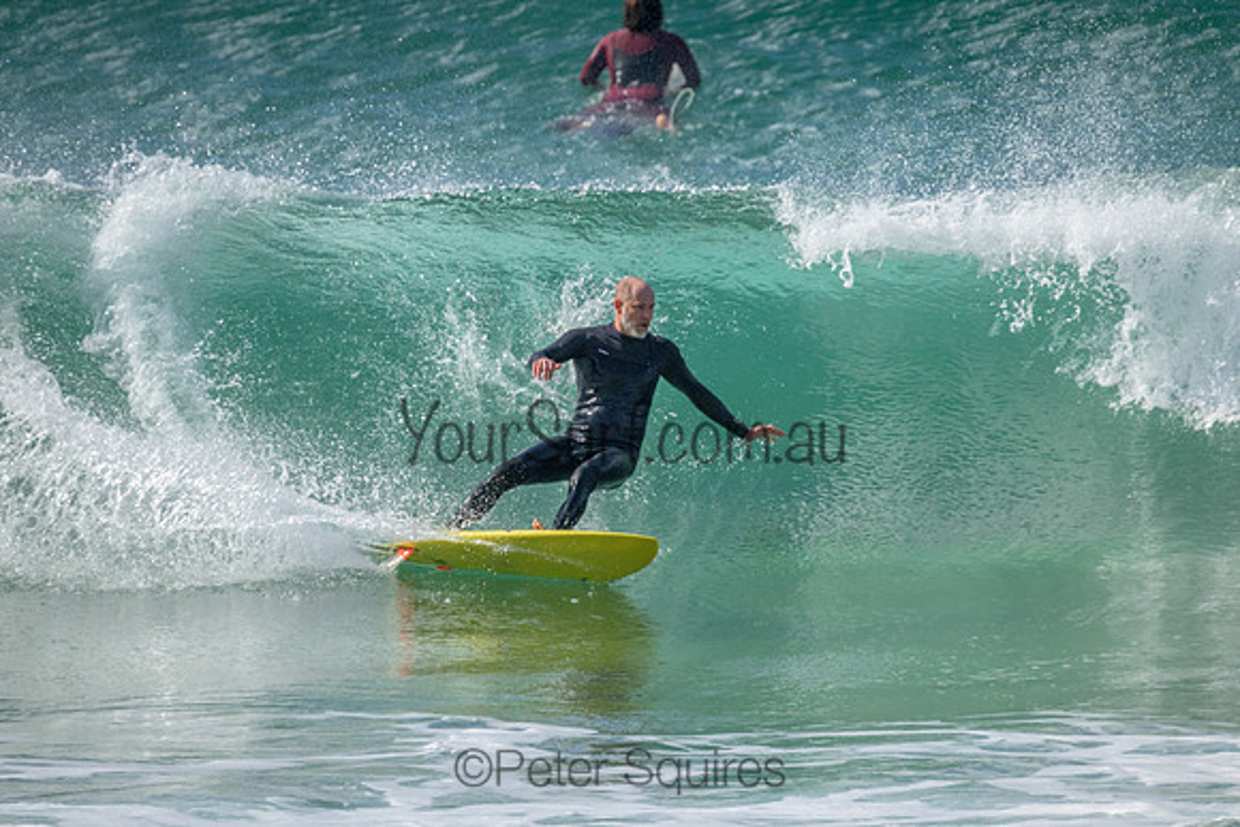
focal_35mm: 800
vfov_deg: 1.7
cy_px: 414
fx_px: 27561
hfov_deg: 2.6
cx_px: 620
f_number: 11
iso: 2200
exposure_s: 1/1250
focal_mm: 800
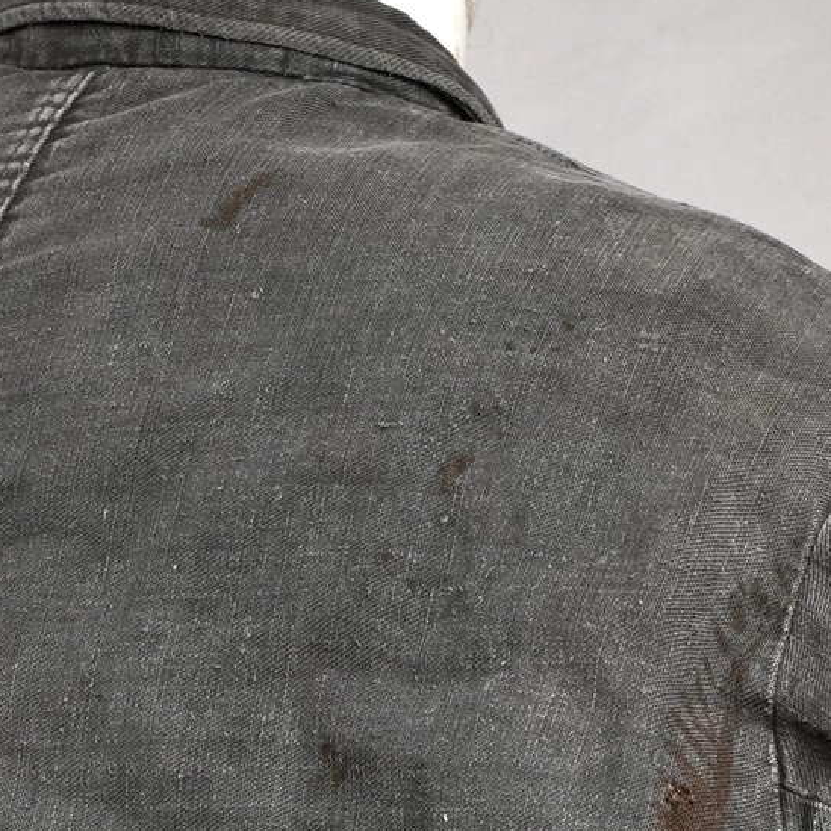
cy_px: 1662
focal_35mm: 214
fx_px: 5812
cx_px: 112
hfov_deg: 8.2
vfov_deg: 7.8
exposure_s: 1/20
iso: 250
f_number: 7.1
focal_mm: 32
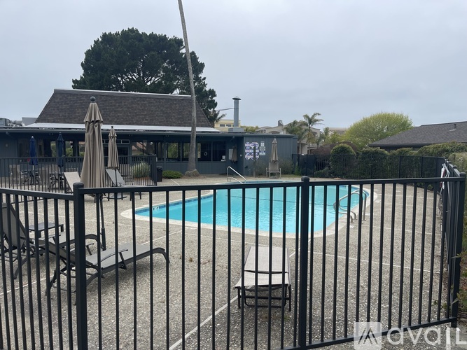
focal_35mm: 25
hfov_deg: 69.4
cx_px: 234
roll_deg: +0.1
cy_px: 175
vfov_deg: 54.9
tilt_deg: -4.2
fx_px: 337
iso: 32
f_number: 1.6
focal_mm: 5.1
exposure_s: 1/4049
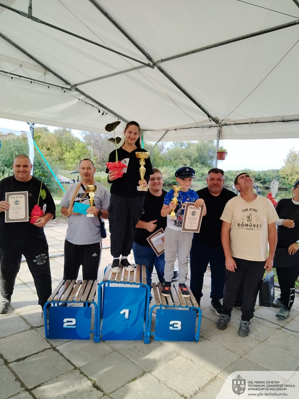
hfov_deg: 53.1
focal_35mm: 26
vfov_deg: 67.3
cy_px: 200
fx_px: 299
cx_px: 150
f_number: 1.8
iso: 100
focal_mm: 4.25
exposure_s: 1/360
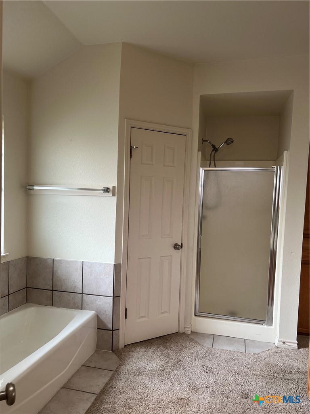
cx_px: 155
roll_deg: -2.1
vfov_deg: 67.3
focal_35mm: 26
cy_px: 207
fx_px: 310
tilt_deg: -2.9
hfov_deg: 53.1
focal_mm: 5.7
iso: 100
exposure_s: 1/121
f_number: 1.5
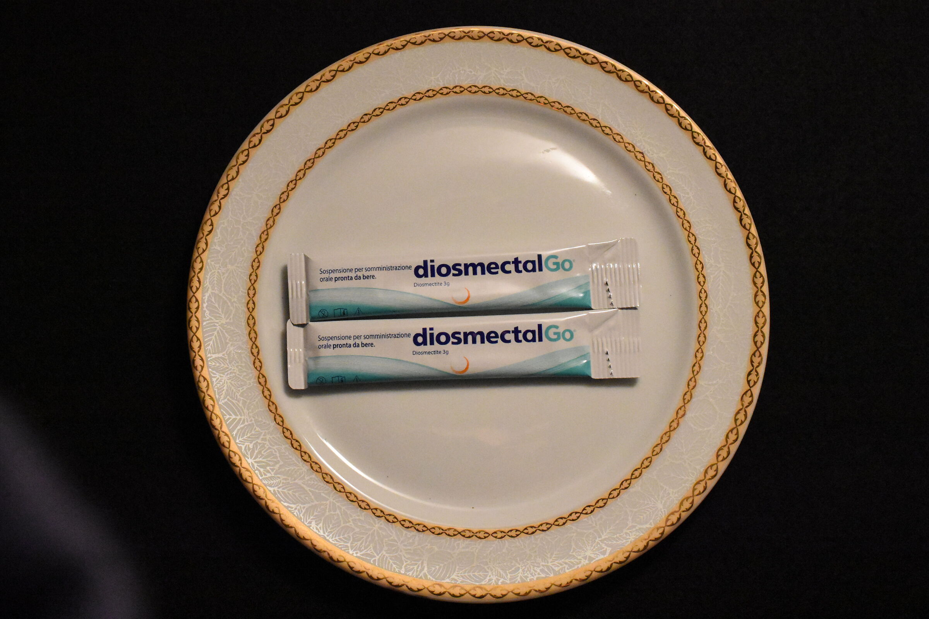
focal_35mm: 52
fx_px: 1355
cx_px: 464
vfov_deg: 25.8
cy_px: 310
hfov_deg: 37.9
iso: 12800
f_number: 8
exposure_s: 1/250
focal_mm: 35
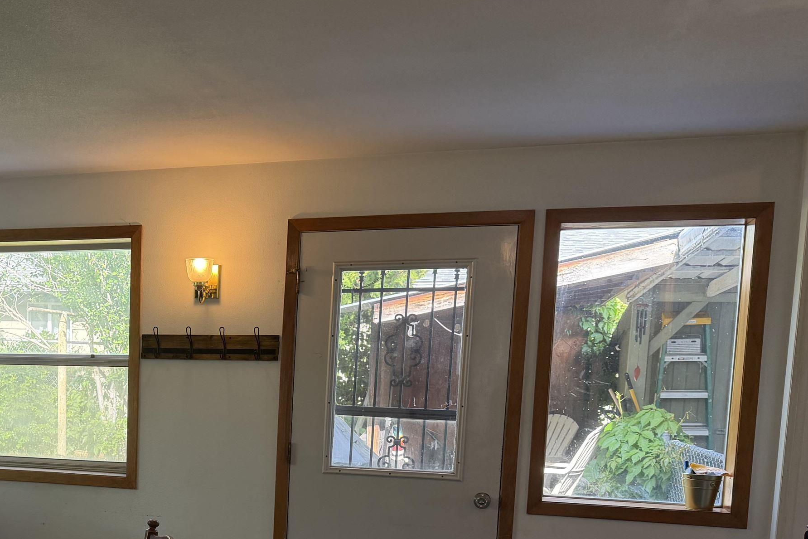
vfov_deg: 30.0
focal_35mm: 43
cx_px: 137
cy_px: 473
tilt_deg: -6.1
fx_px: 965
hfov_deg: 42.9
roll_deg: -0.2
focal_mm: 6.76
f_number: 1.78
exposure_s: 1/210
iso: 125
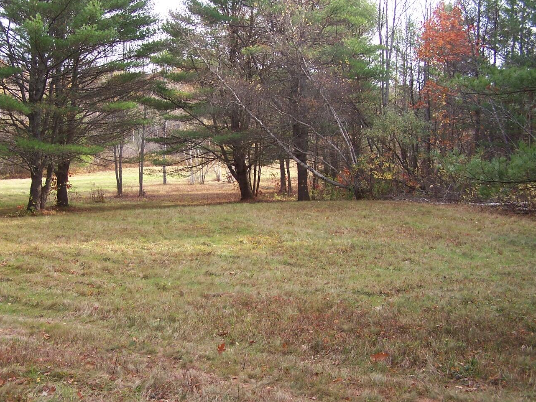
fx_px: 712
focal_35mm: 46
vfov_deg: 31.5
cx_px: 213
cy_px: 193
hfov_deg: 41.0
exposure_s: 1/200
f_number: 2.8
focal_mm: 6.3
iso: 80
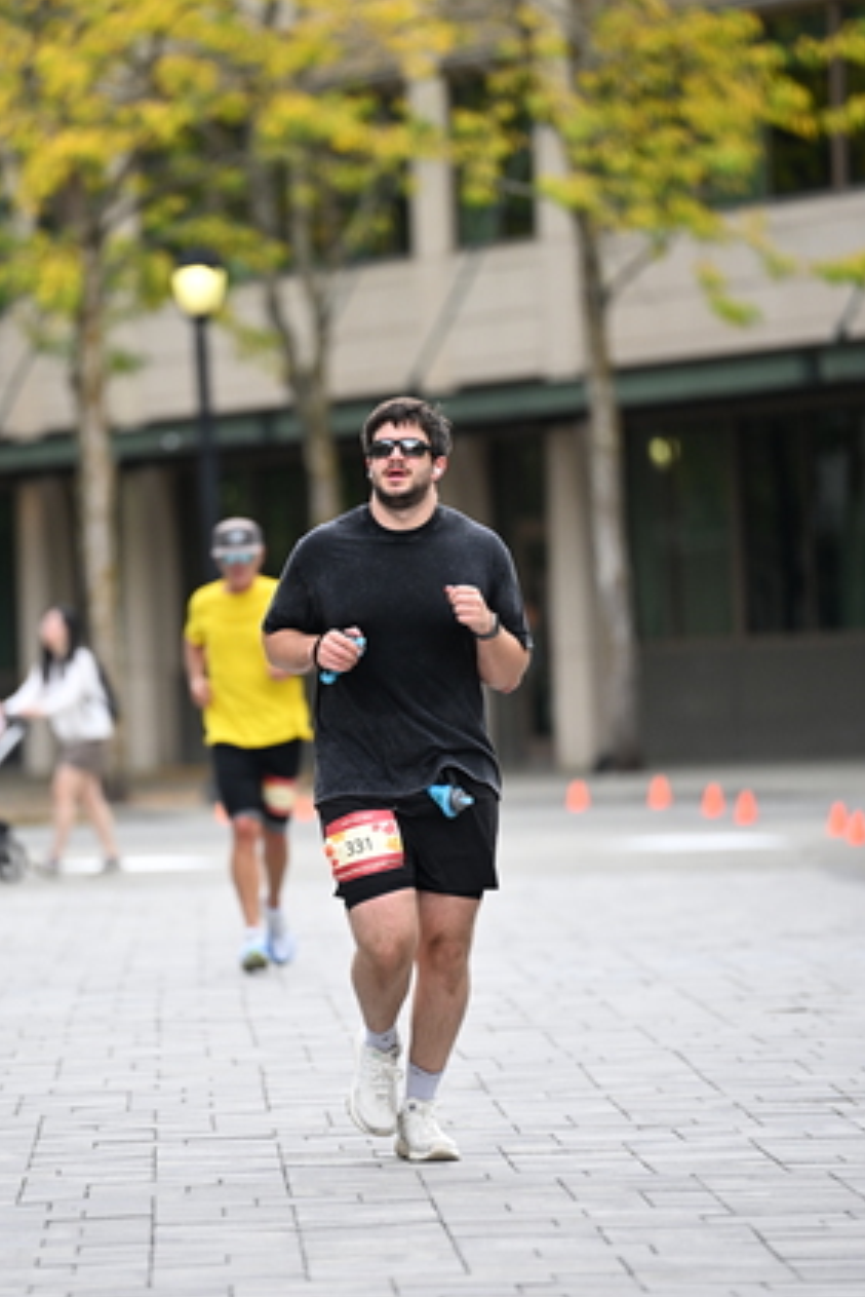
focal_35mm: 261
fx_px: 9398
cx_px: 349
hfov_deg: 5.3
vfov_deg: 7.9
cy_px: 628
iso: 640
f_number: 2.8
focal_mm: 200
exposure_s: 1/2000
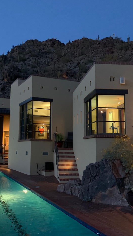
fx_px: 238
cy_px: 118
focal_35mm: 38
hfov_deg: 31.1
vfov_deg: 52.8
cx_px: 53
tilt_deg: +11.2
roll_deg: -1.4
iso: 800
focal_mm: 4.25
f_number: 1.8
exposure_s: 1/23
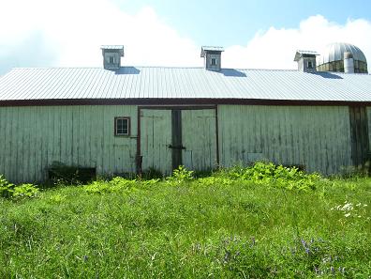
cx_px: 186
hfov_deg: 54.0
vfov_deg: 41.8
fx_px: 364
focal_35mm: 34
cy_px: 140
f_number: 4.8
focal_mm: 5.6
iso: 80
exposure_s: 1/350
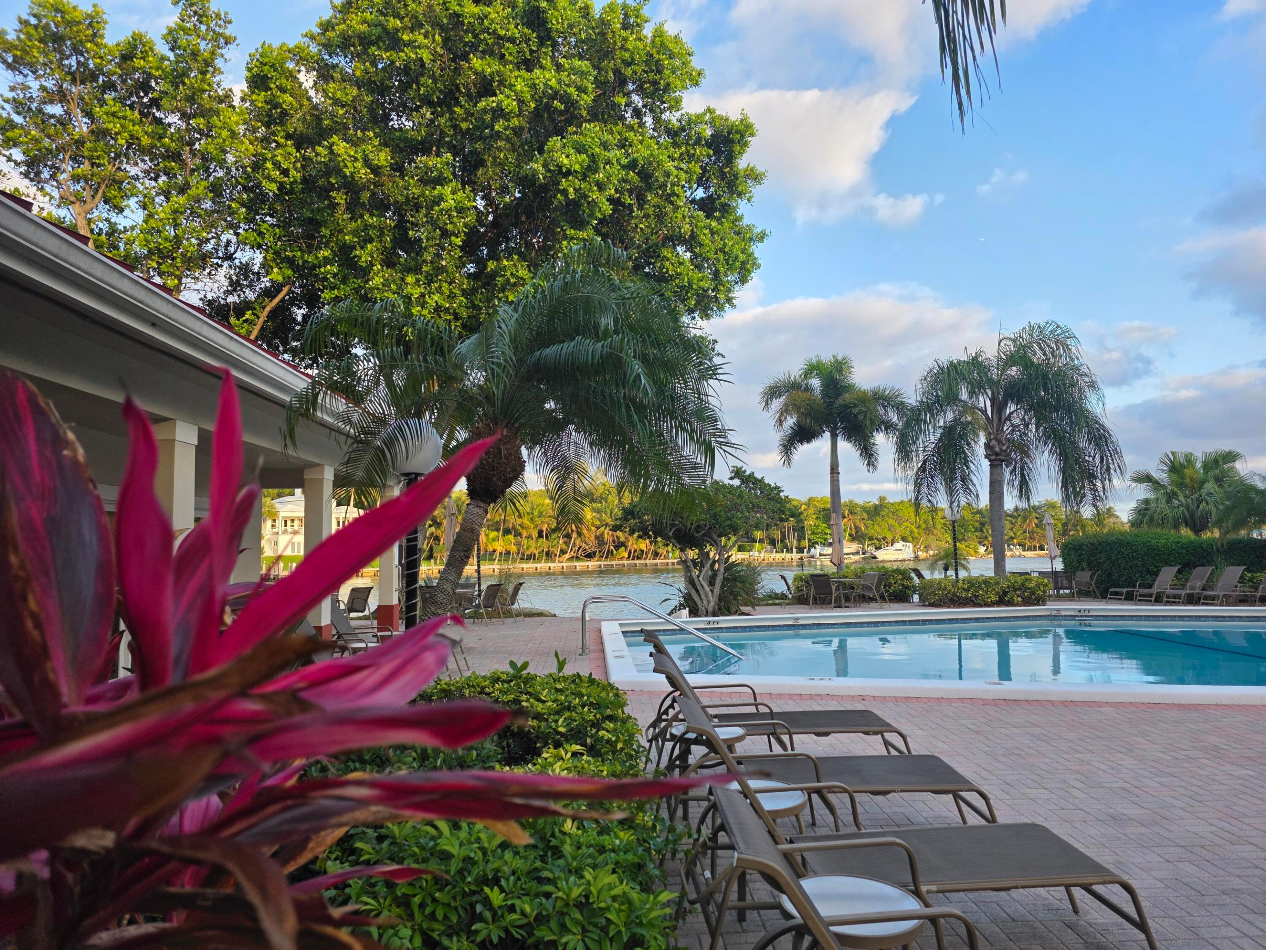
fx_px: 841
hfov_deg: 73.9
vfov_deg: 58.9
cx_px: 633
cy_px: 475
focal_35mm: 23
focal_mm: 6.3
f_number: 1.7
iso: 40
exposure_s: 1/359
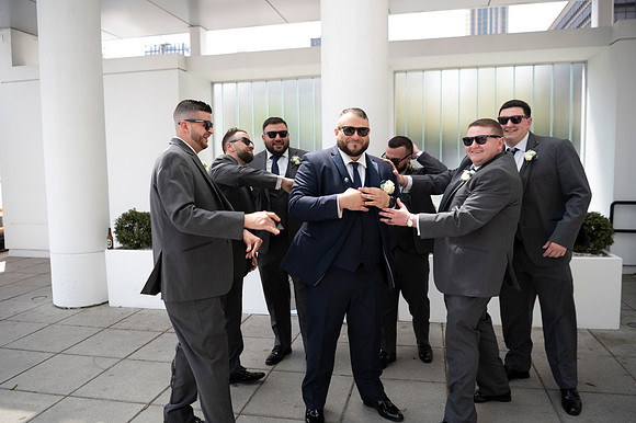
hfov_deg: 65.5
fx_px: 494
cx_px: 318
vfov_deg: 46.4
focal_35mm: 28
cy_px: 212
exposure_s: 1/250
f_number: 2.8
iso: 50
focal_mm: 28
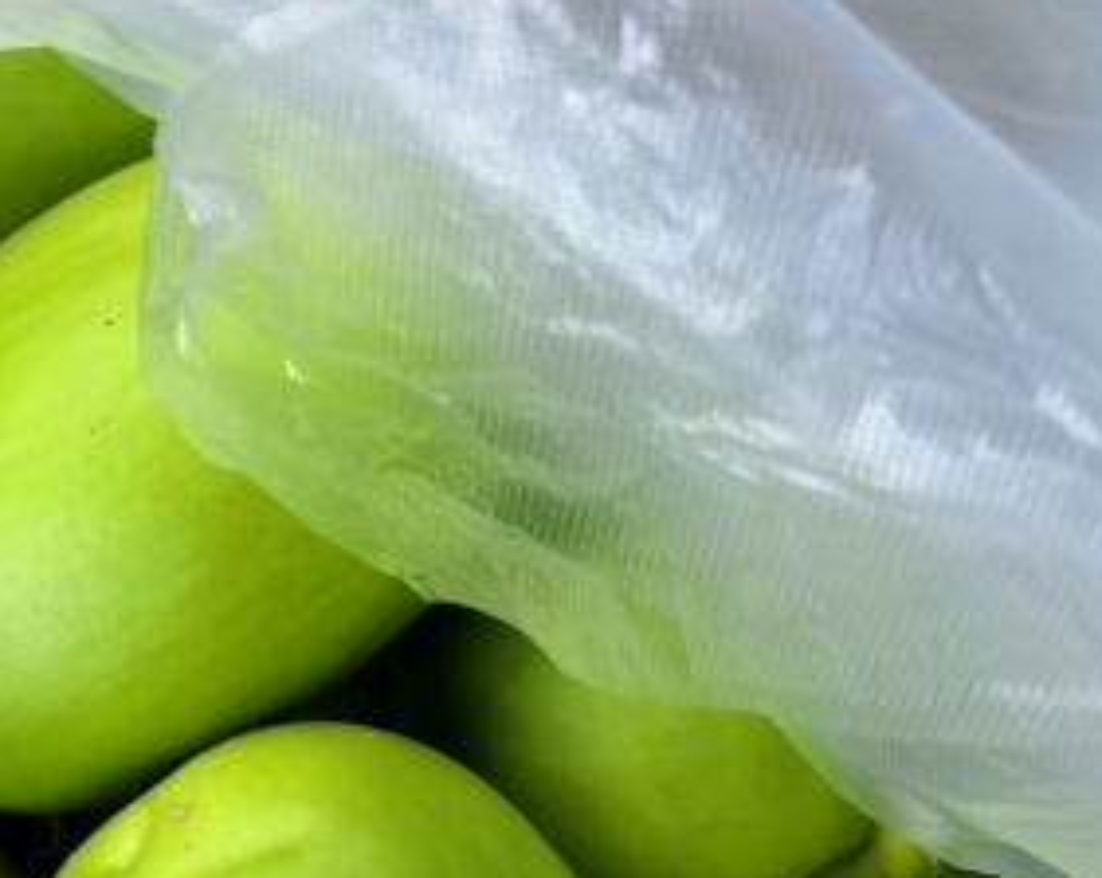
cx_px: -318
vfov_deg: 23.7
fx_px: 2084
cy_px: 564
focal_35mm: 64
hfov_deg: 25.6
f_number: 1.57
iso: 165
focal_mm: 5.6
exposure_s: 1/688
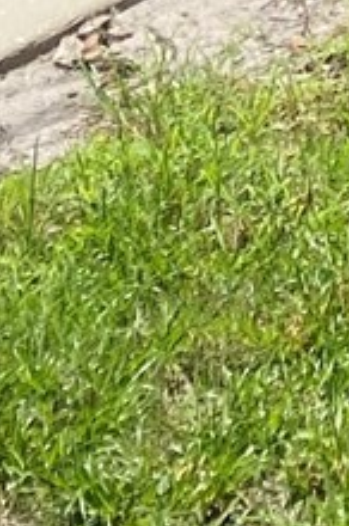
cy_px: -1382
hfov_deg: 6.5
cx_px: 932
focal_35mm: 197
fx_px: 2874
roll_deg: +1.3
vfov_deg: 7.9
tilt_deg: +9.0
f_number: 1.8
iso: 32
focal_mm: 4.25
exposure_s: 1/1272
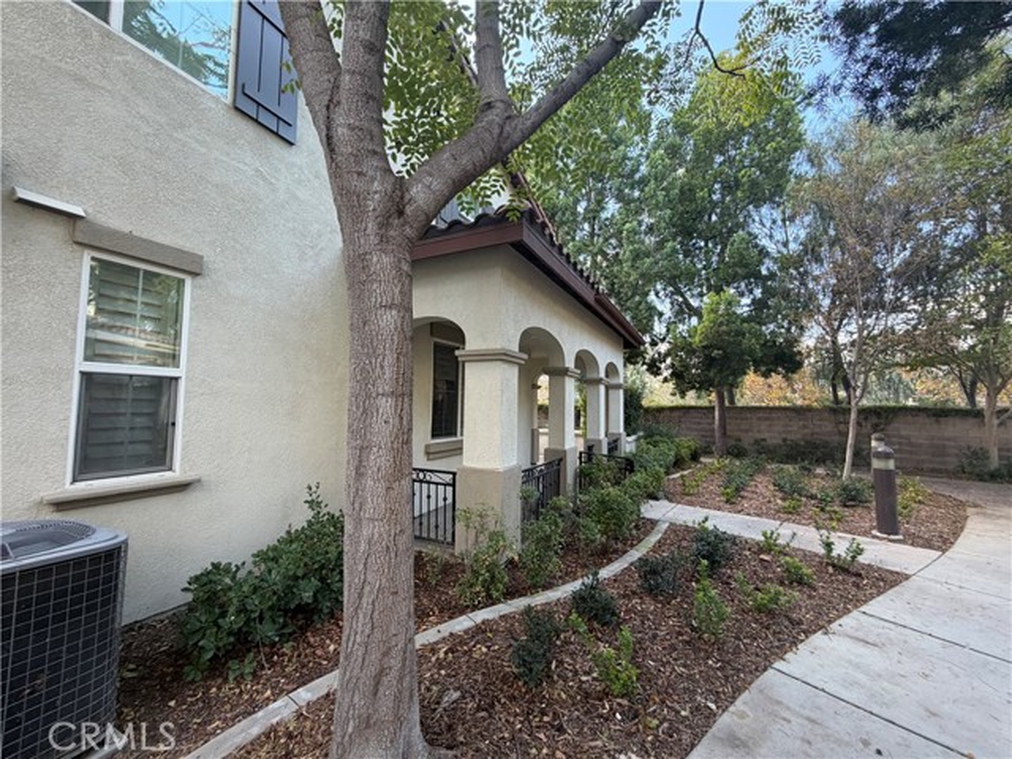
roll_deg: -0.7
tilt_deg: +3.4
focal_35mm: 14
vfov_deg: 85.7
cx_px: 506
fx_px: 409
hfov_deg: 102.1
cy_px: 380
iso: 125
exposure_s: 1/121
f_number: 2.2
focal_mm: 2.22
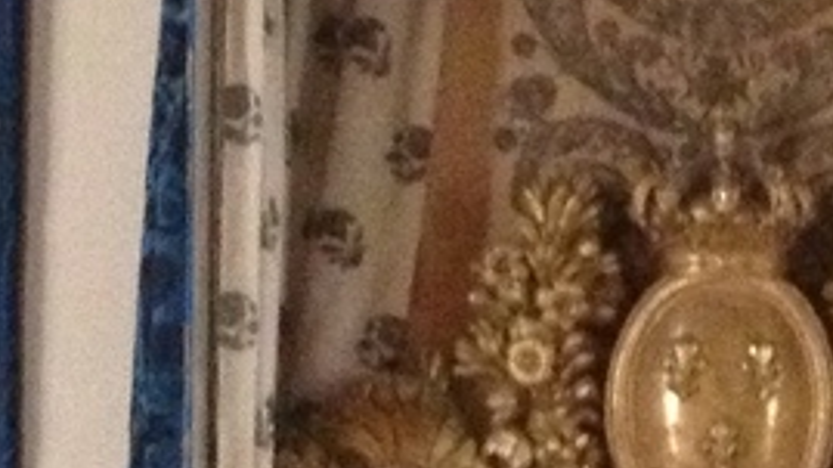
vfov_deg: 5.3
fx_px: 5011
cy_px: 276
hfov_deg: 9.4
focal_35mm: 227
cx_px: 836
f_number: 2.4
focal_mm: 4.28
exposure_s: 1/15
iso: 640
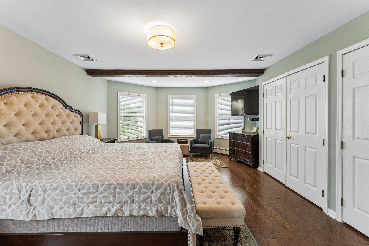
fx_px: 153
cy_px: 123
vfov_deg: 77.7
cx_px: 184
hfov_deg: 100.8
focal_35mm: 15
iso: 400
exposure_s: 1/10
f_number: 13
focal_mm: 14.9
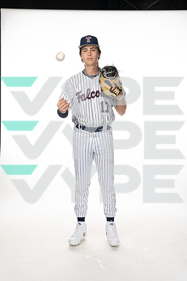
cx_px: 94
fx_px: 397
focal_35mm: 51
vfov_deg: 38.9
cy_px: 140
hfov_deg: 26.5
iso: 400
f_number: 6.3
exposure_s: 1/250
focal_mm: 51
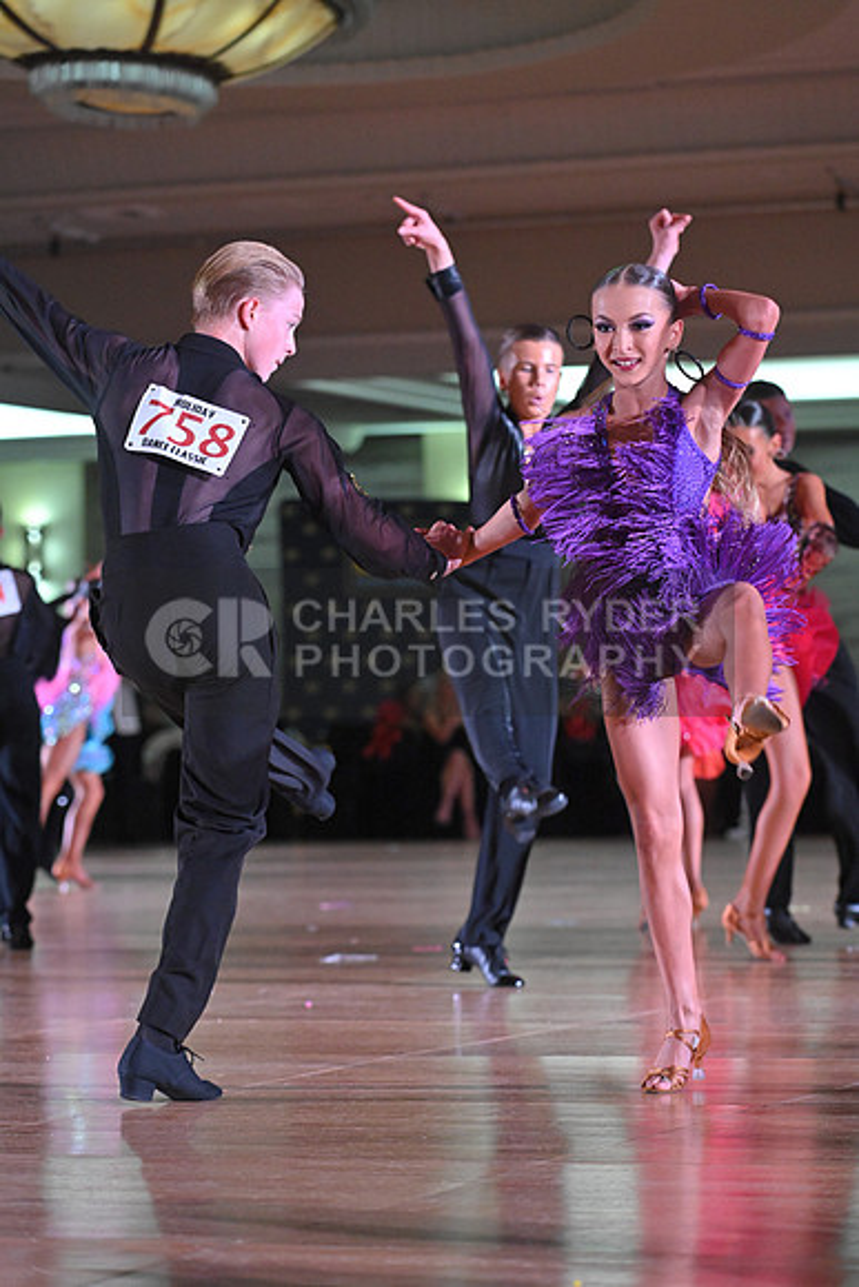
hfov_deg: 11.2
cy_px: 644
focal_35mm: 122
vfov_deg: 16.8
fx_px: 4364
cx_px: 430
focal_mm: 122
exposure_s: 1/400
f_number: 5
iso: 5000
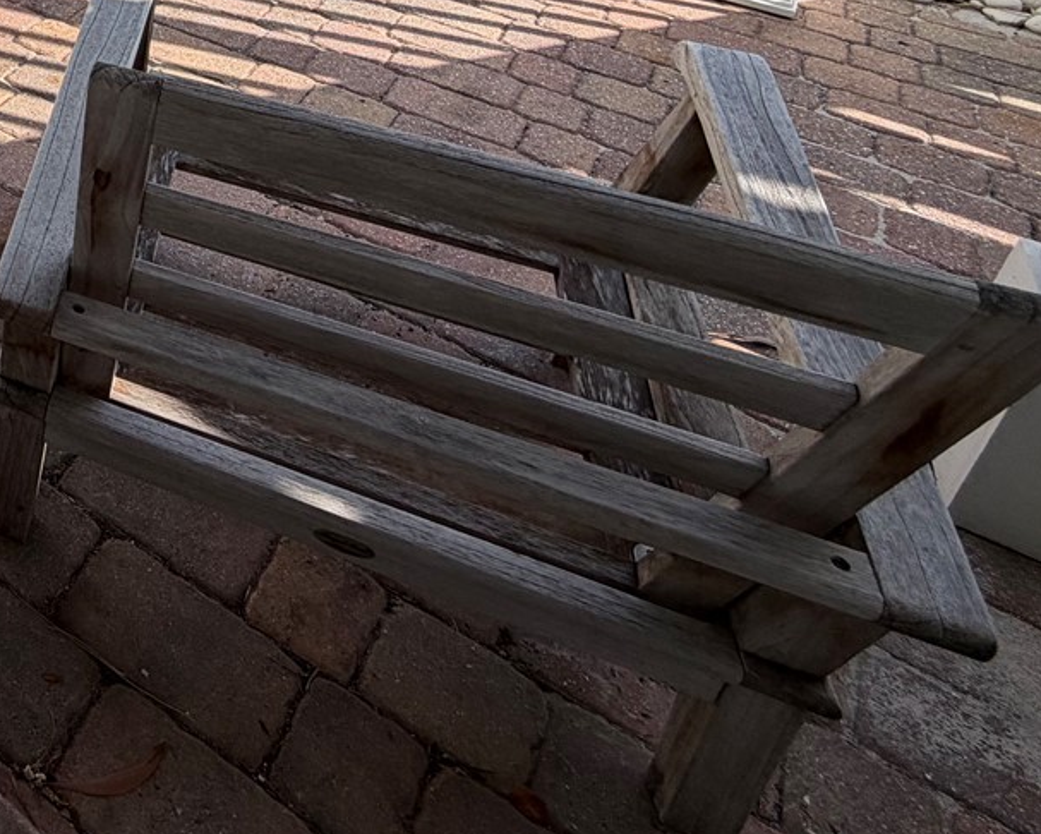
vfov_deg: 34.6
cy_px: -117
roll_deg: -0.6
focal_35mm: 36
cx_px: -228
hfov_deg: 37.2
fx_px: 1110
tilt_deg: -22.2
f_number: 2.2
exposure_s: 1/770
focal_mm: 2.22
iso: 25
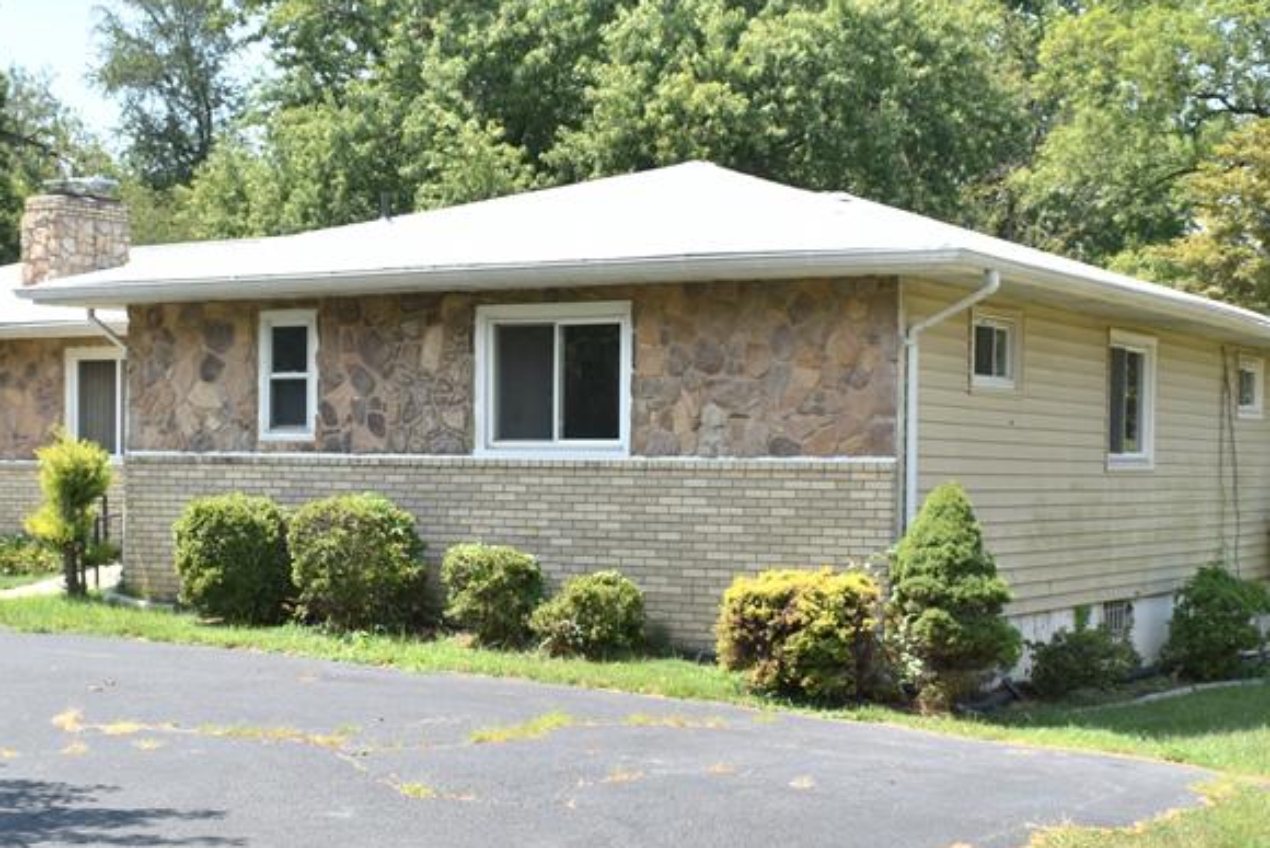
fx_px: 2148
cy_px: 531
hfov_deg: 32.9
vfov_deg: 22.3
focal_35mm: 61
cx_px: 576
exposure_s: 1/250
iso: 110
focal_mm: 23
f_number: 8
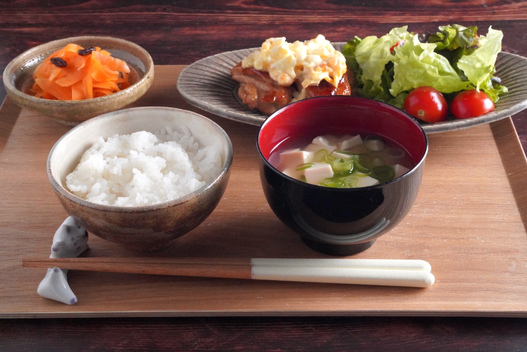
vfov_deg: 20.9
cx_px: 264
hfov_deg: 31.0
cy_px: 176
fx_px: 951
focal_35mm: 65
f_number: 22
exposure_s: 1/40
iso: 25600
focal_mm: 65
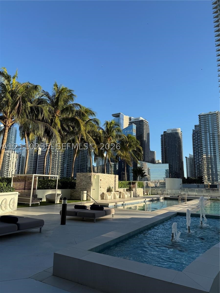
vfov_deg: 71.6
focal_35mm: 24
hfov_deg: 56.8
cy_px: 146
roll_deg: -1.4
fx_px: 203
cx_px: 110
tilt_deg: +11.9
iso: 80
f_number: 1.78
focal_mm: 6.76
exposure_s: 1/2053
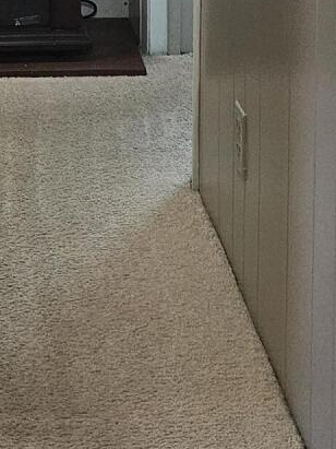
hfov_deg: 13.0
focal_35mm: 112
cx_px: -37
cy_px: -268
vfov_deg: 15.8
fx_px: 1450
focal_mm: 5.4
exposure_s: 1/120
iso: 500
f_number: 1.8
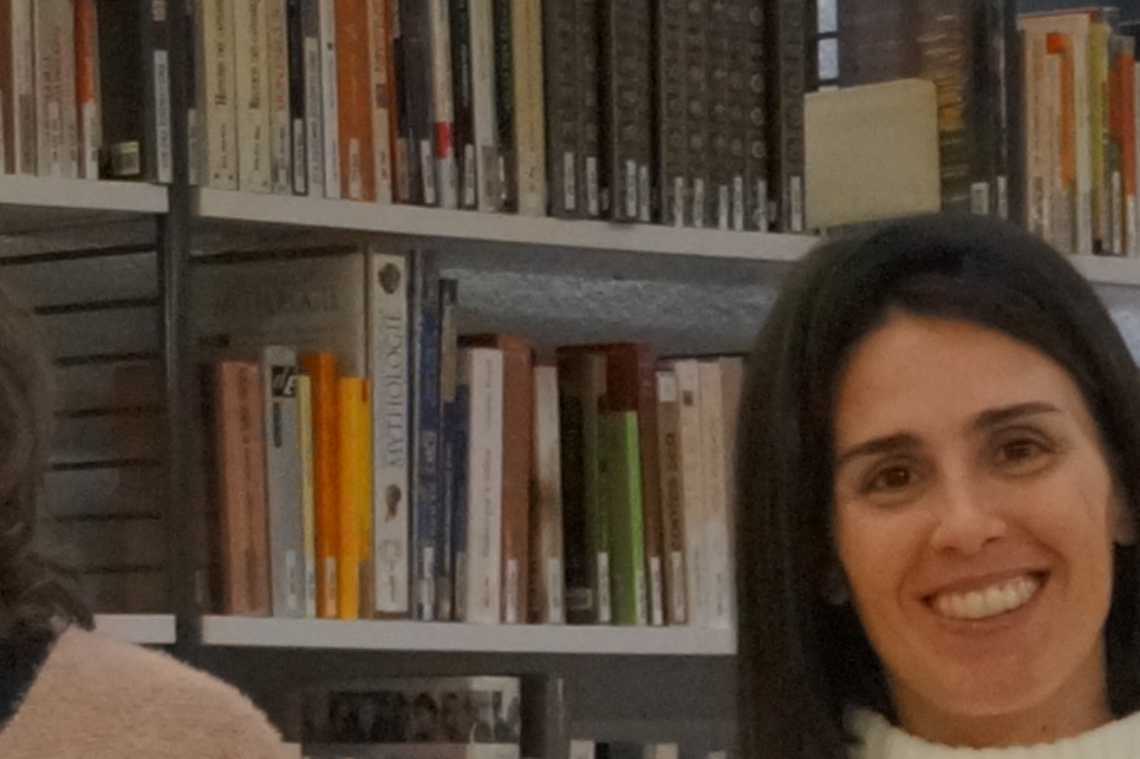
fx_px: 6395
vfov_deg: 6.8
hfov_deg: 10.0
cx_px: 1336
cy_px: 860
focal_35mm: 202
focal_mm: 35
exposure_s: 1/160
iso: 3200
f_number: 4.5
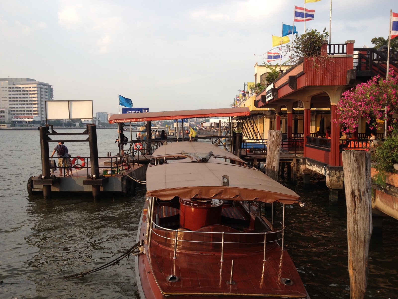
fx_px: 402
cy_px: 150
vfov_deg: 40.7
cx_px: 199
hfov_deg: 52.6
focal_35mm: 35
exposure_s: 1/600
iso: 64
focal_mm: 4.28
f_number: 2.4
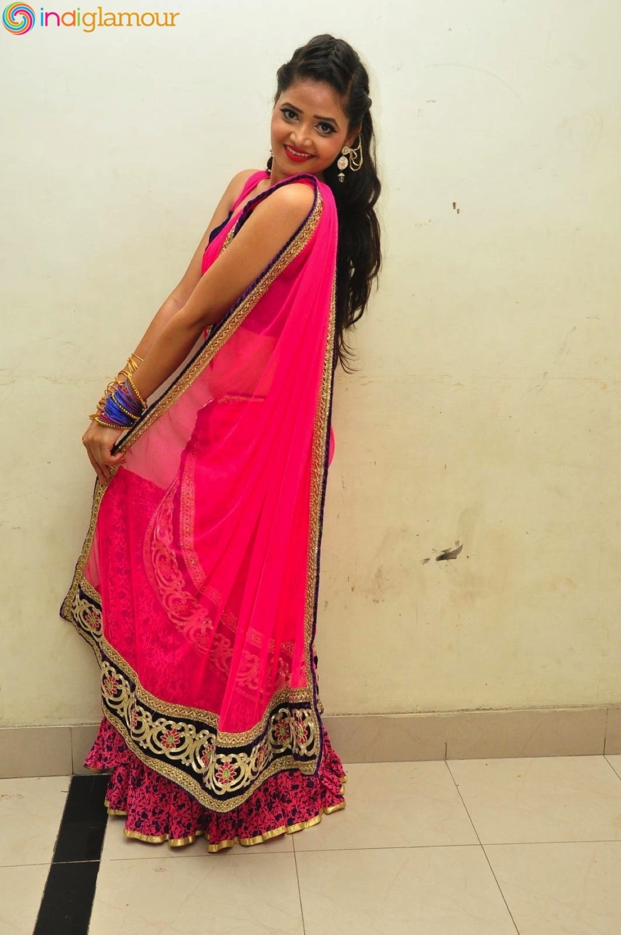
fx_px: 1011
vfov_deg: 49.6
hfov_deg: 34.1
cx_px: 310
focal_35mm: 39
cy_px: 468
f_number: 7.1
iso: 1600
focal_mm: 26
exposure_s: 1/125
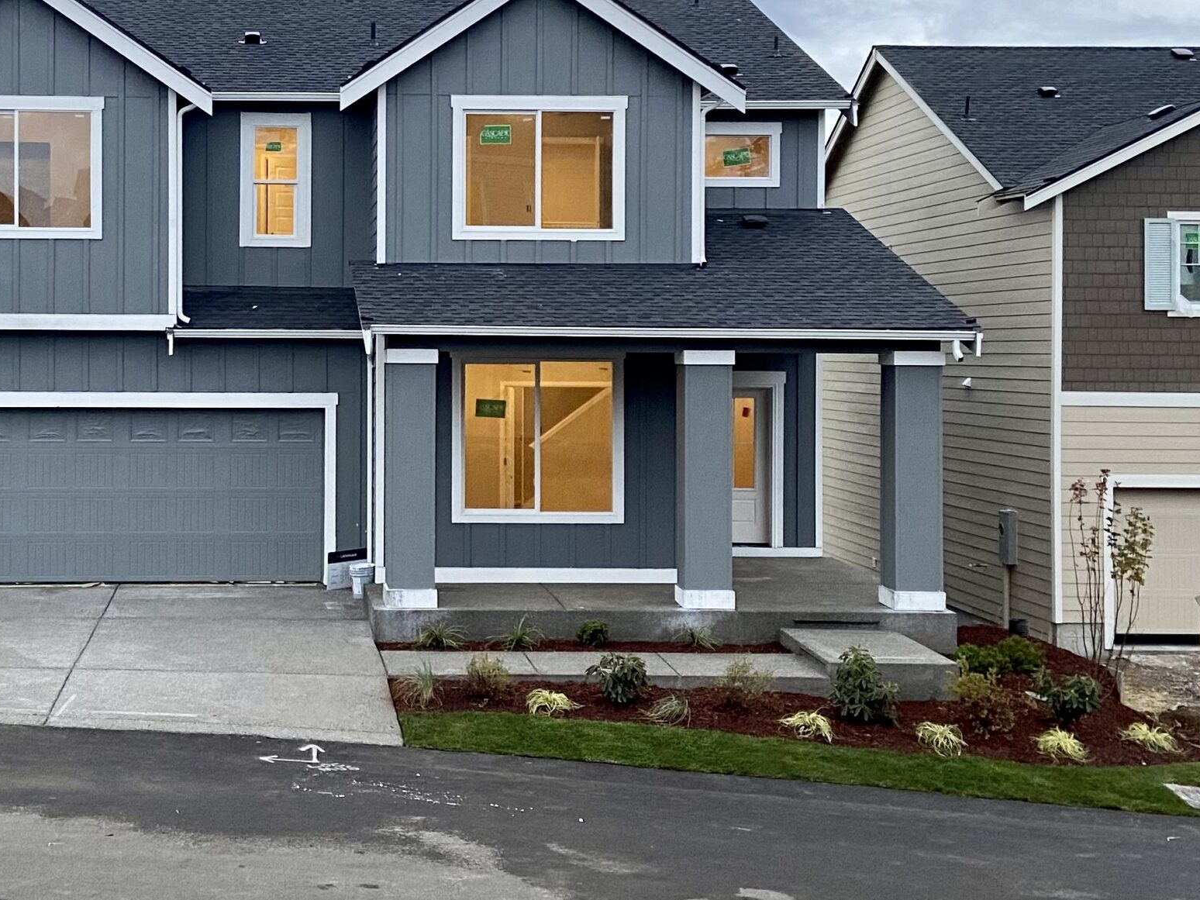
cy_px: 248
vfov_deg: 33.1
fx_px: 1491
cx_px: 327
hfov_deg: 42.7
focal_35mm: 43
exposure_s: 1/95
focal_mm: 4.25
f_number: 1.8
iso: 125
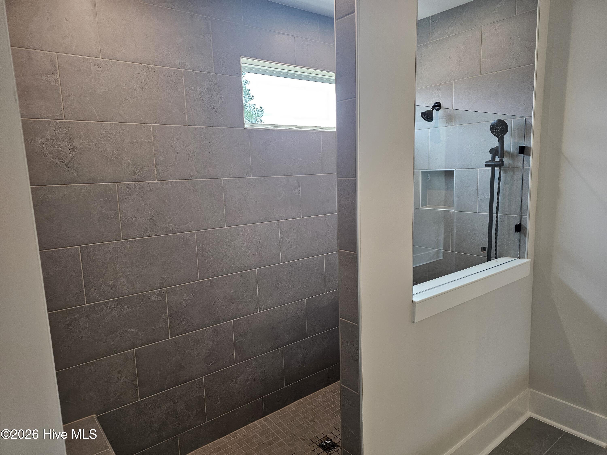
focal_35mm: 23
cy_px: 228
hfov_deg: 73.9
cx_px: 304
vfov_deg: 58.9
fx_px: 403
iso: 100
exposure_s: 1/120
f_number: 1.7
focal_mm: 6.3
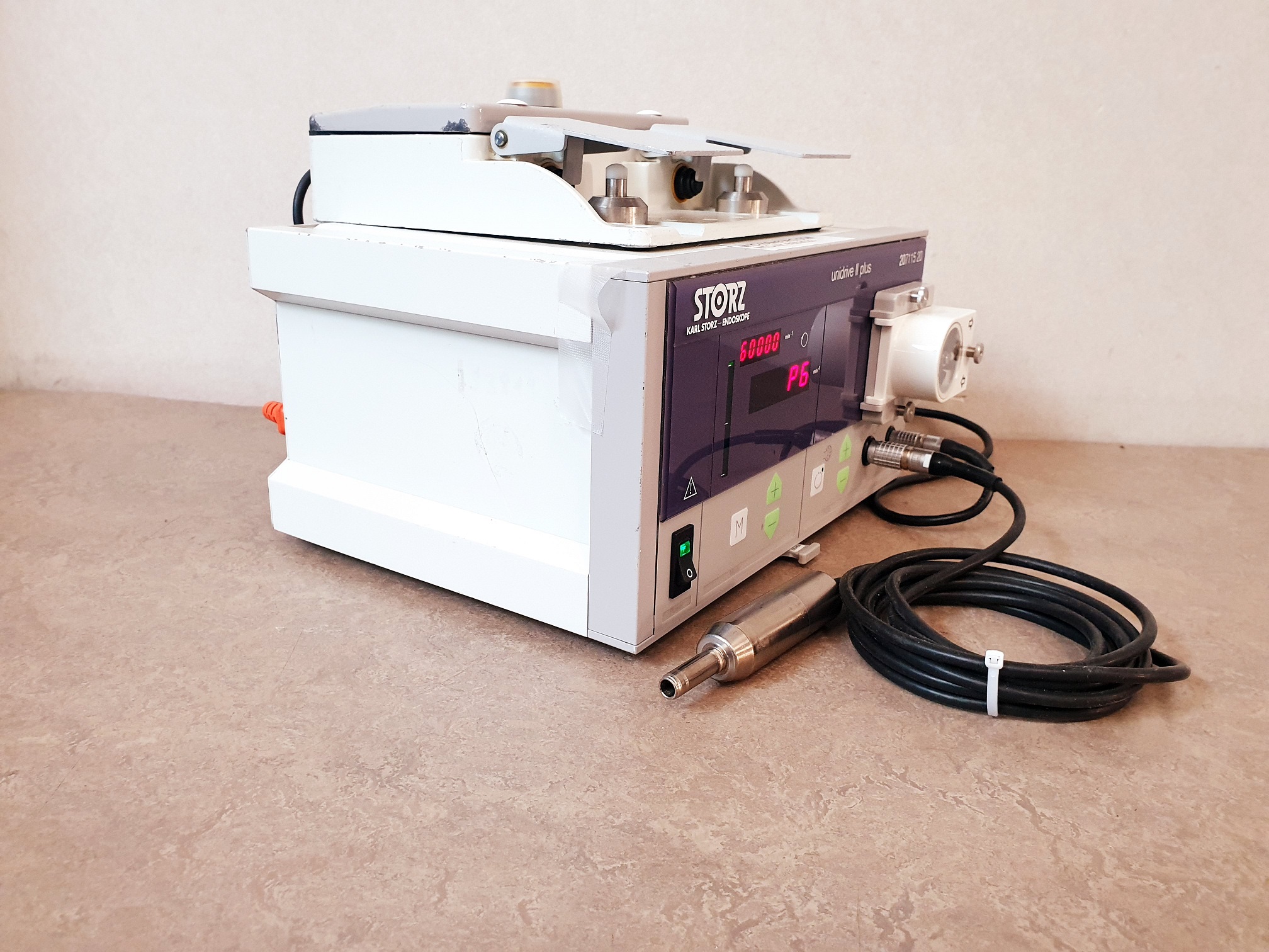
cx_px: 634
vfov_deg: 53.1
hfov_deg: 67.3
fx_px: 953
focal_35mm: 26
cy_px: 476
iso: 320
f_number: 2.4
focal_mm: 4.3
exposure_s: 1/50
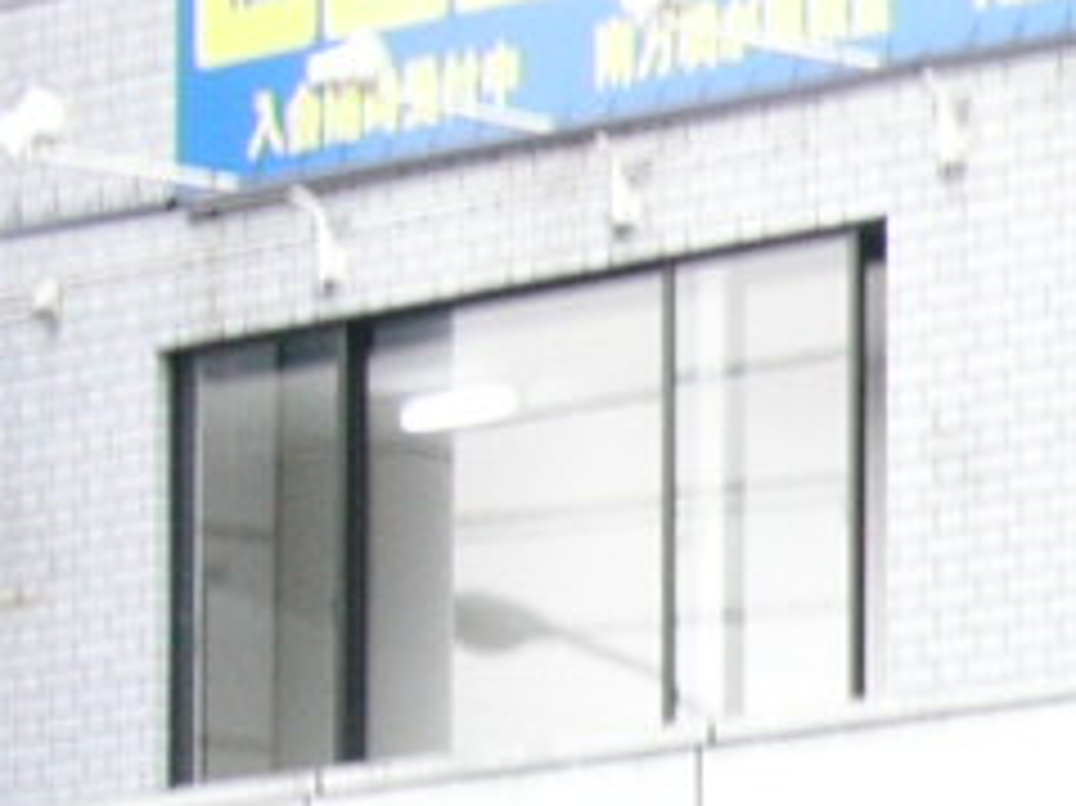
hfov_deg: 5.9
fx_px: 10004
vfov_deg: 4.5
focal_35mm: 322
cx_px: 2805
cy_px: 1617
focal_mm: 10
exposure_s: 1/20
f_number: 3.7
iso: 100
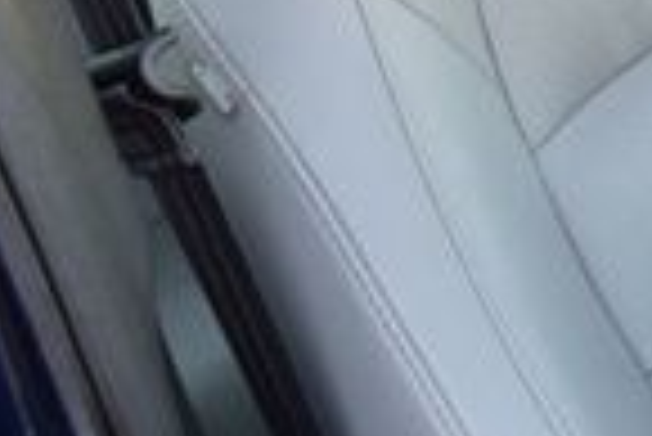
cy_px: -153
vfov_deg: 11.2
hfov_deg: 14.7
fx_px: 2157
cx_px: 1232
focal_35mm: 119
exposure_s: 1/50
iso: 400
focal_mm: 18
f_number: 8
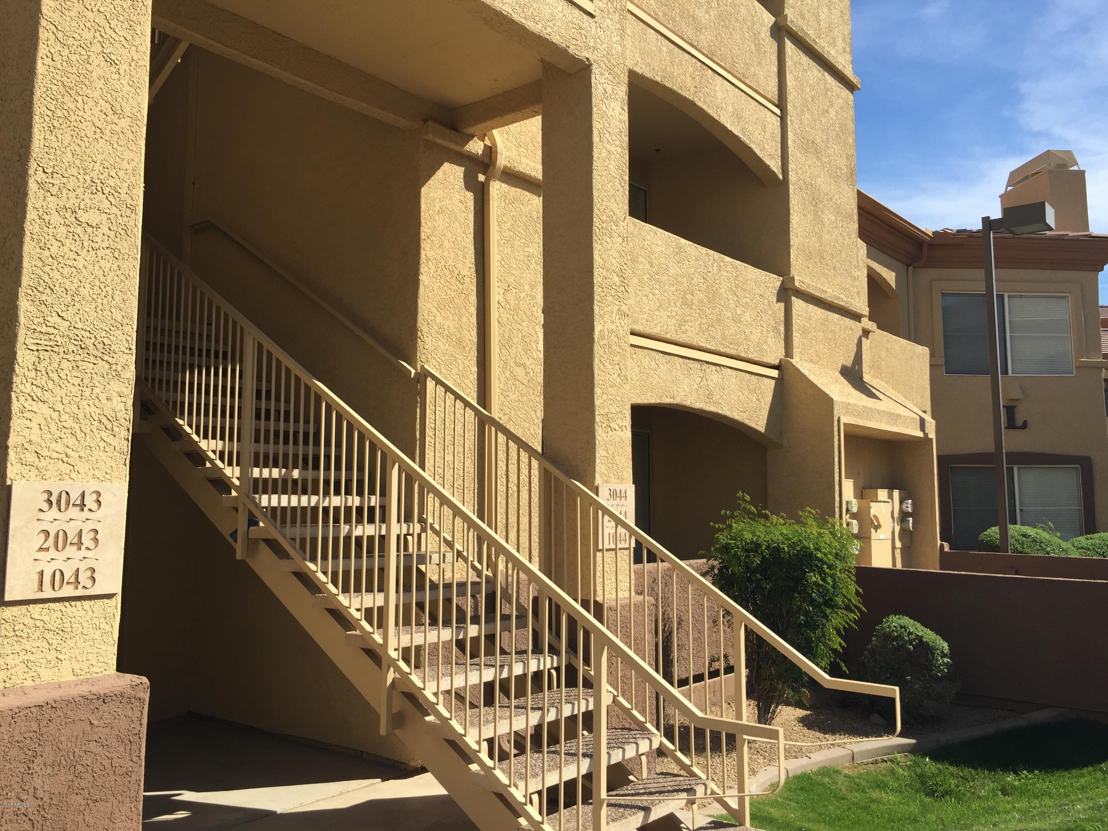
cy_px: 416
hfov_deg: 61.7
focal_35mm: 29
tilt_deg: +6.9
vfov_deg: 48.2
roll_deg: +0.7
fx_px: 928
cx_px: 554
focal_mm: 4.15
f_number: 2.2
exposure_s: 1/1582
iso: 32
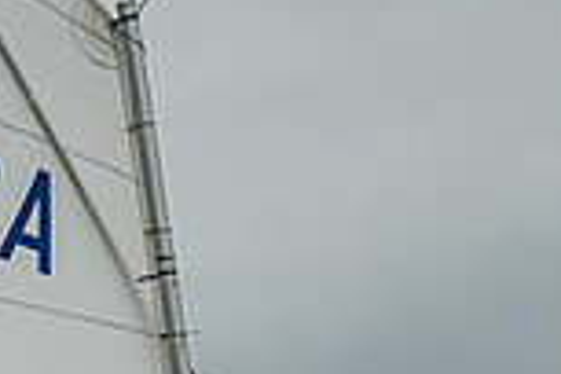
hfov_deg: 4.7
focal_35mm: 435
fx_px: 6778
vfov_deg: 3.1
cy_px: 632
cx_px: -236
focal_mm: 110
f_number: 4.5
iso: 320
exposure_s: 1/3200
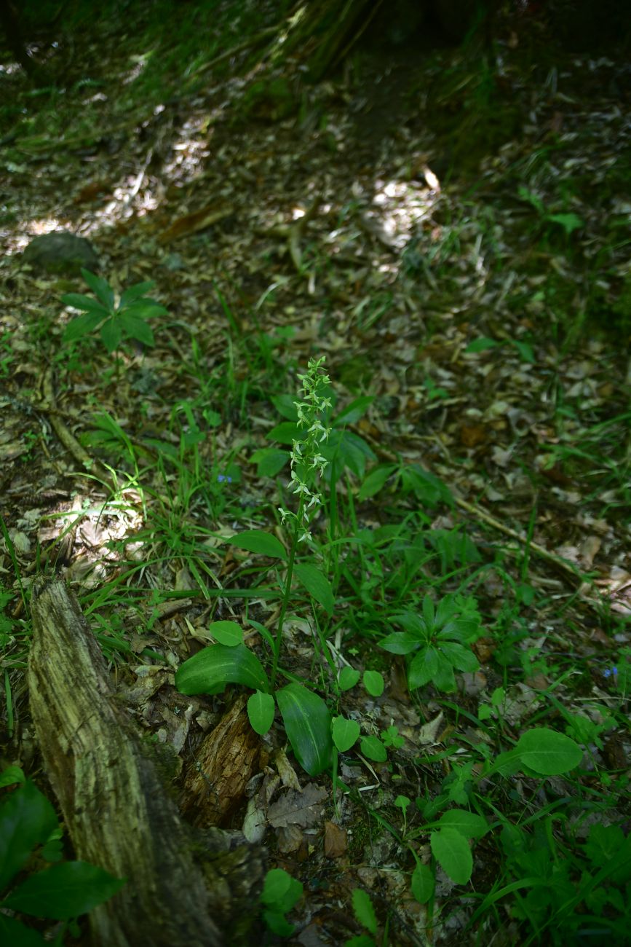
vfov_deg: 39.6
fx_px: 1314
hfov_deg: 27.0
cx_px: 316
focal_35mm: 50
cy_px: 474
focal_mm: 50
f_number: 2.8
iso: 250
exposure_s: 1/160
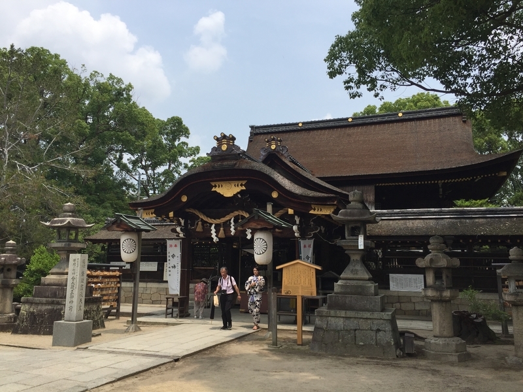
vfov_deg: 48.2
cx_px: 262
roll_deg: -2.2
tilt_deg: +11.2
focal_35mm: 29
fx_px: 438
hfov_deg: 61.7
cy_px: 196
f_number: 2.2
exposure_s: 1/2639
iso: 32
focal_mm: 4.15
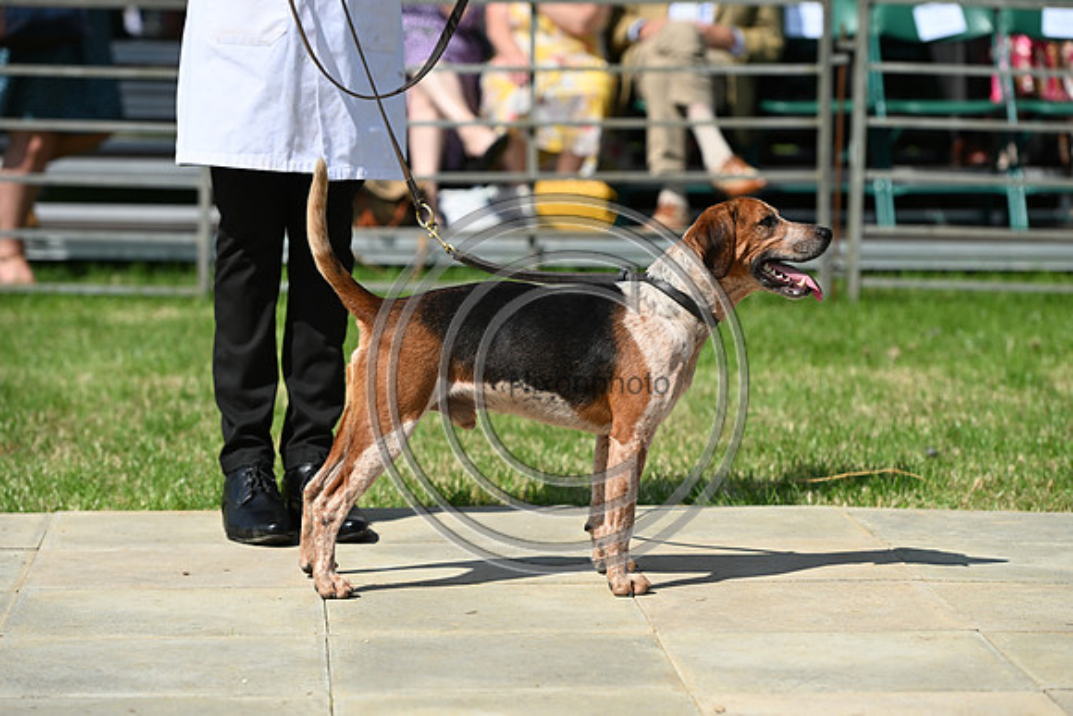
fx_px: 3726
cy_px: 358
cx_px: 536
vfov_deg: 11.0
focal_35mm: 125
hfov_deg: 16.4
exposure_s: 1/1250
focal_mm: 125
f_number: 4.5
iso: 140
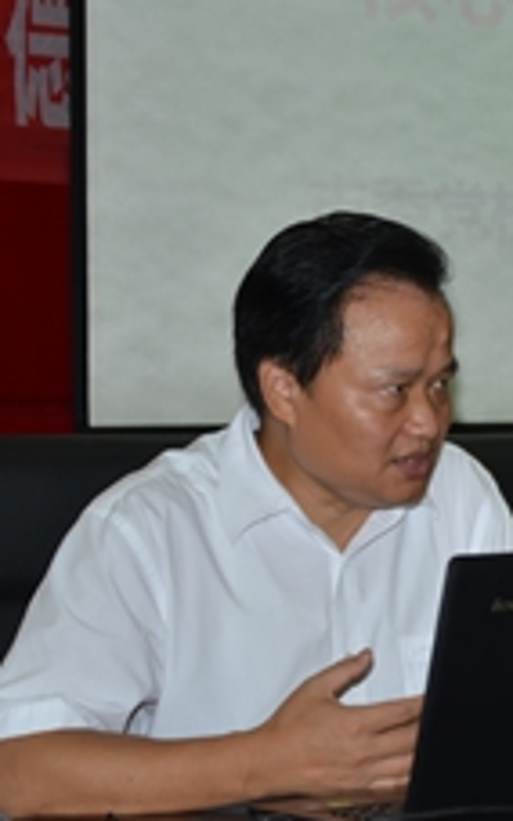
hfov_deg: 13.4
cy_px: 374
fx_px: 2101
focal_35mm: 94
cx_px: 683
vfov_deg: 22.1
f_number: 3.5
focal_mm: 28
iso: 100
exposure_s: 1/60
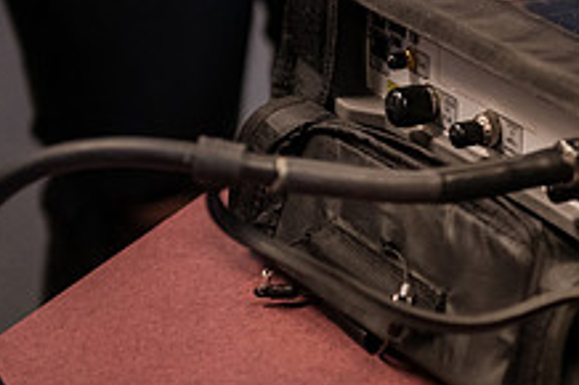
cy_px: 100
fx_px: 2652
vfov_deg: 8.3
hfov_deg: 12.2
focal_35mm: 165
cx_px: 691
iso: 2000
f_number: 3.5
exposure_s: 1/160
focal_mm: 62
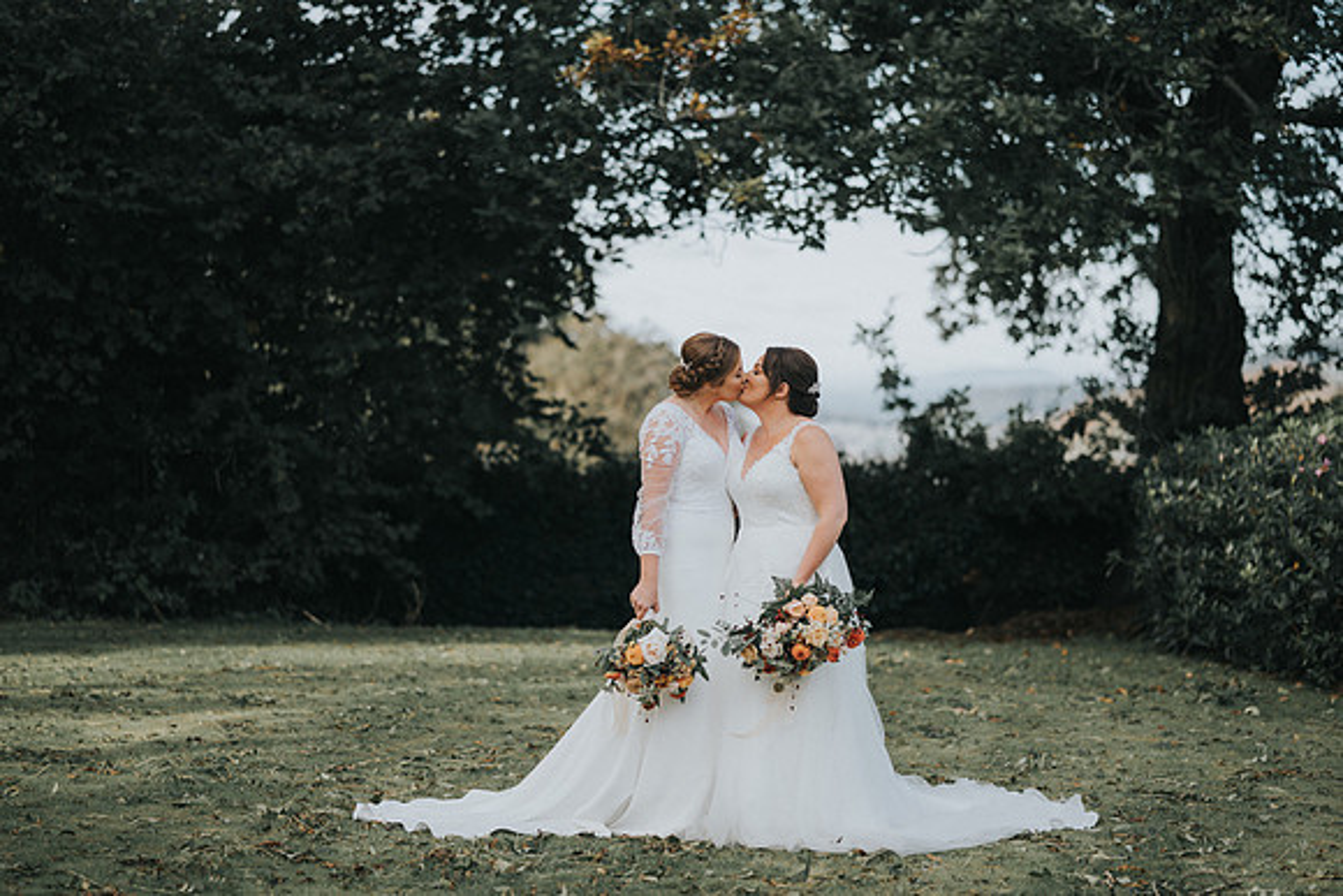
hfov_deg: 23.9
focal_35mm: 85
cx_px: 672
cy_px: 448
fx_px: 3172
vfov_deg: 16.1
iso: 40
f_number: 1.8
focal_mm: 85
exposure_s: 1/500
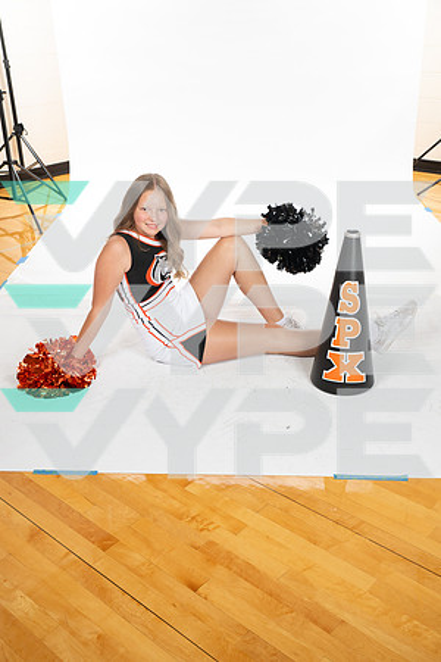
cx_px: 220
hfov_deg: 36.9
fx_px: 661
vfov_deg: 53.1
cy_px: 331
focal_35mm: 36
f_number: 8
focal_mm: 36
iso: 800
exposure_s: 1/320
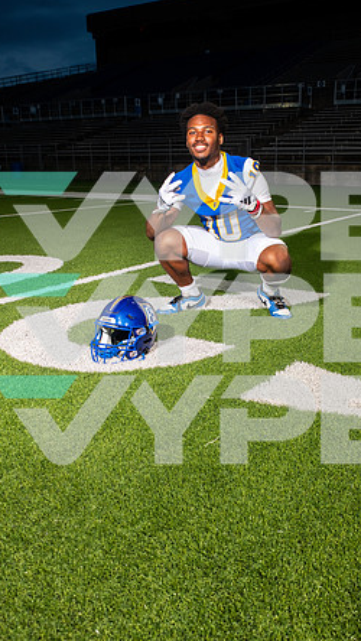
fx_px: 578
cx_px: 206
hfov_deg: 34.6
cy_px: 319
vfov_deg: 58.0
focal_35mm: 34
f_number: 7.1
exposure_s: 1/320
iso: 800
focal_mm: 32
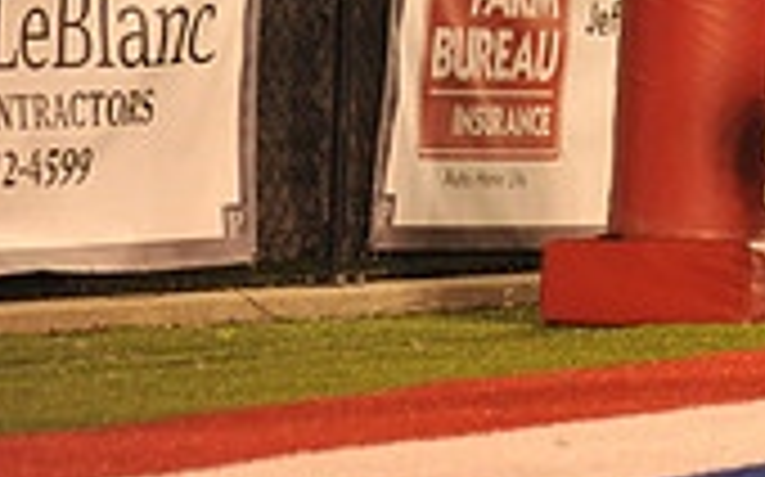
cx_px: 1233
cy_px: -166
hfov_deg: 3.9
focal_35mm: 540
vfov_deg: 2.4
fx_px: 11251
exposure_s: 1/200
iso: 2000
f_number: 3.2
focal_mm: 155
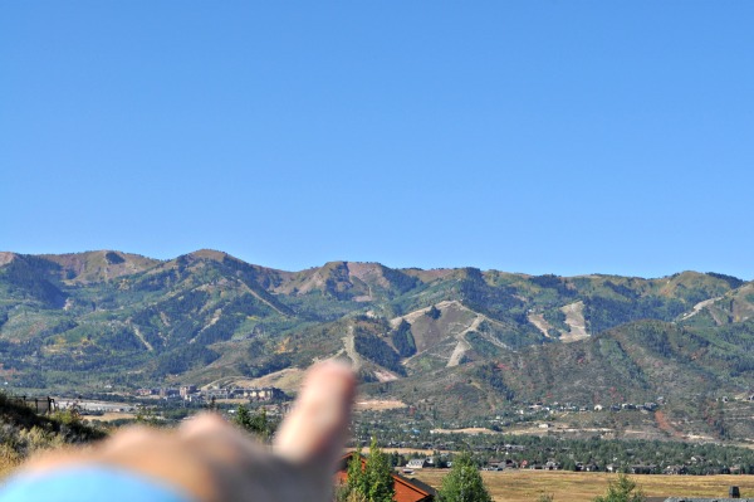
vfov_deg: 16.5
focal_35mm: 82
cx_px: 377
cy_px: 251
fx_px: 1726
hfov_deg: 24.6
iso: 200
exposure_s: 1/400
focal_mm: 55
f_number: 10
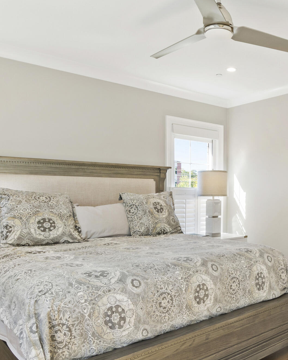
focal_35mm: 32
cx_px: 234
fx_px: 341
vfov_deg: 55.6
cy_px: 197
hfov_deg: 43.4
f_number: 8
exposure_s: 1/6
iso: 100
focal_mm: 10
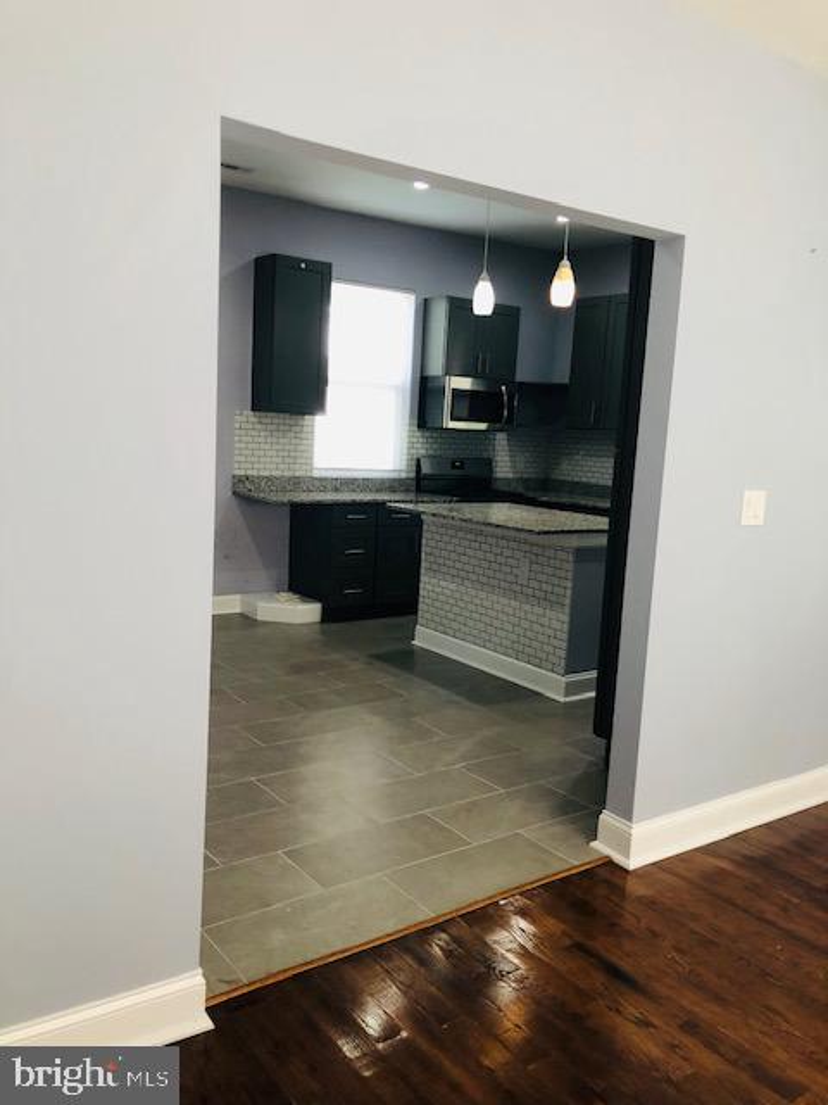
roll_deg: -3.5
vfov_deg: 63.4
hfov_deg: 49.7
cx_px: 414
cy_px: 552
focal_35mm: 28
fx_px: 893
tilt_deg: -7.3
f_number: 1.8
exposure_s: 1/30
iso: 40
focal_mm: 4
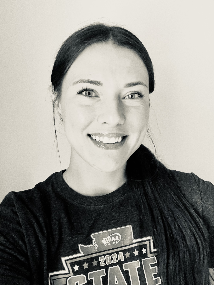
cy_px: 142
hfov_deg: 46.8
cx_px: 107
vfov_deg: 60.0
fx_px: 247
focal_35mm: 30
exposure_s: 1/55
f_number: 2.2
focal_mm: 2.71
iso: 400
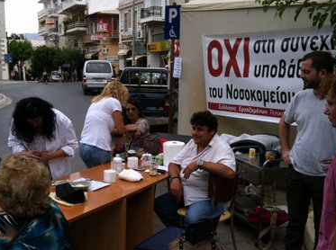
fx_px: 445
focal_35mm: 46
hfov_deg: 41.2
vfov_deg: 31.3
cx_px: 145
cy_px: 156
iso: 80
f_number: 2.8
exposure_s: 1/747
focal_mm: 3.85
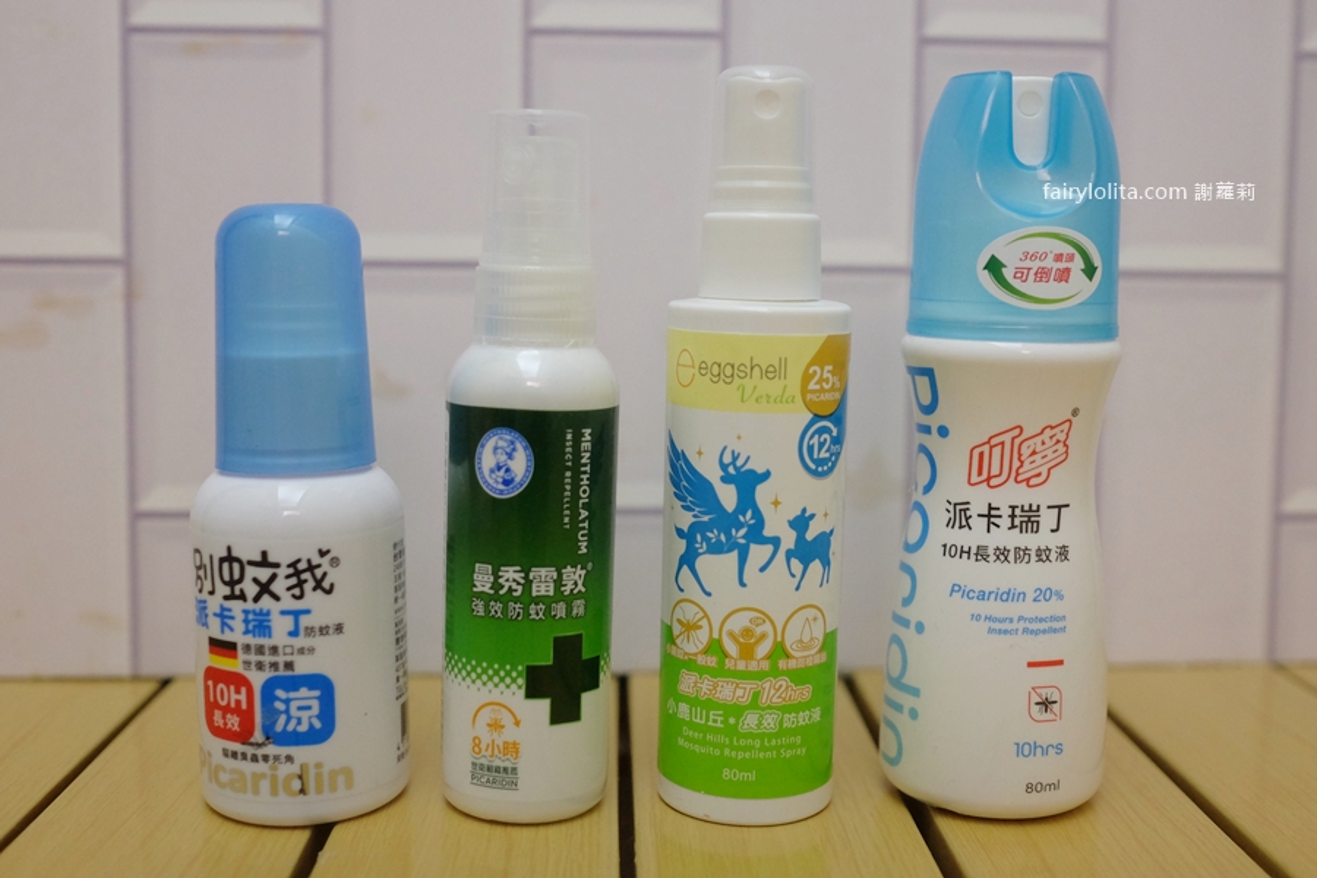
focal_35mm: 35
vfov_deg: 37.9
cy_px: 439
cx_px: 658
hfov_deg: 54.4
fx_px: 1280
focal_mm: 23
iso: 2000
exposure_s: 1/60
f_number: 2.8
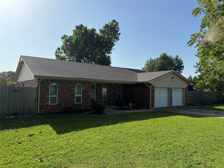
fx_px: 155
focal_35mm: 24
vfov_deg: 56.8
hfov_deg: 71.6
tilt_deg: +0.8
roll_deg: -1.6
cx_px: 112
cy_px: 84
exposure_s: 1/4950
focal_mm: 6.76
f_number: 1.78
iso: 80
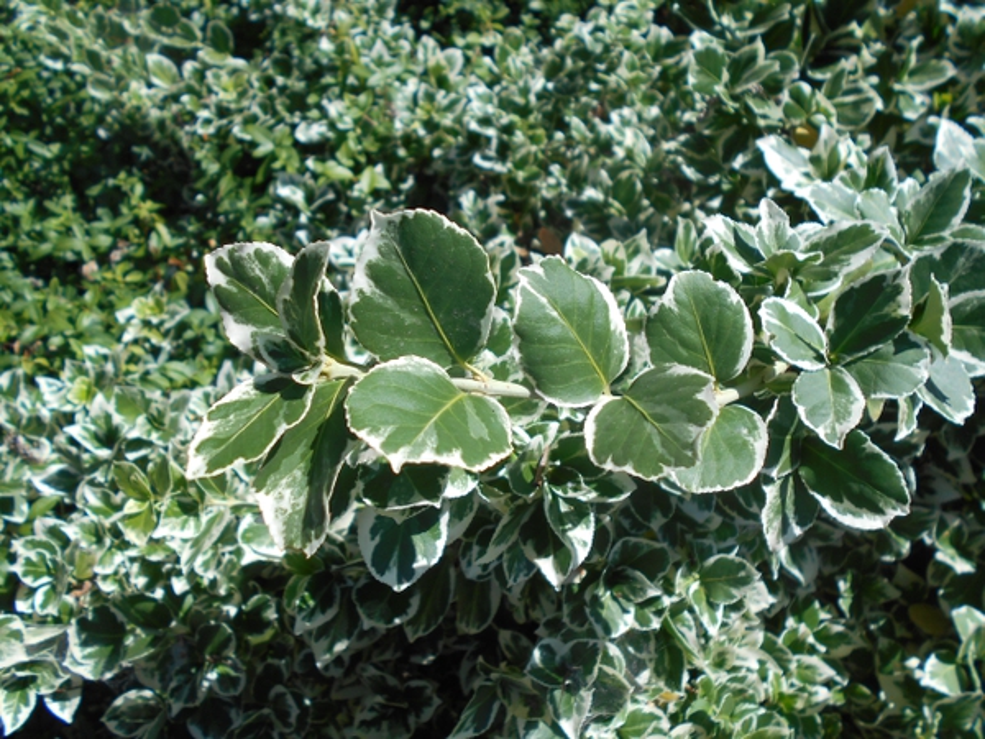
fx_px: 854
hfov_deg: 60.0
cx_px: 492
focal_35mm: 30
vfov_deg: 46.8
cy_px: 370
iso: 80
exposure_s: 1/800
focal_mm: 5.1
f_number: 3.4
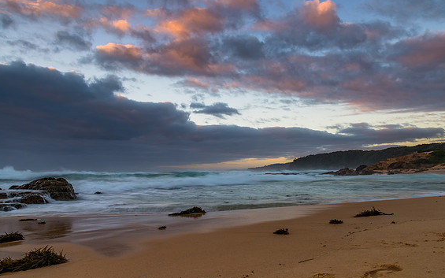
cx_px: 235
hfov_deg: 68.3
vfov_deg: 46.0
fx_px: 327
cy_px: 133
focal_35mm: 27
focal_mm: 24
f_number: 8
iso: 80
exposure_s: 1/1.25
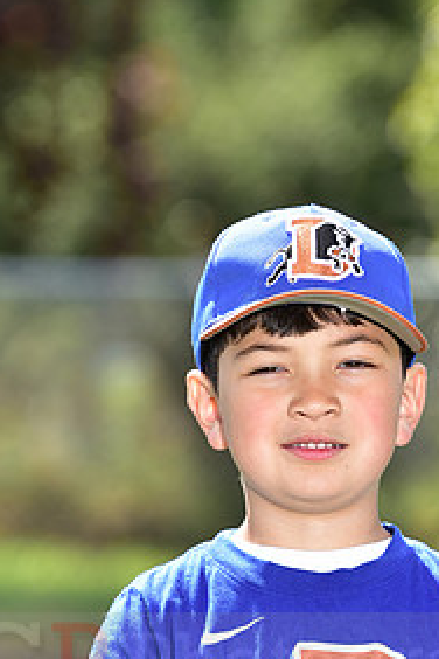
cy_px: 645
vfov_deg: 5.0
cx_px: 298
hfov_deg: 3.3
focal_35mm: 411
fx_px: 7517
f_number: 5
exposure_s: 1/250
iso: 100
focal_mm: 200
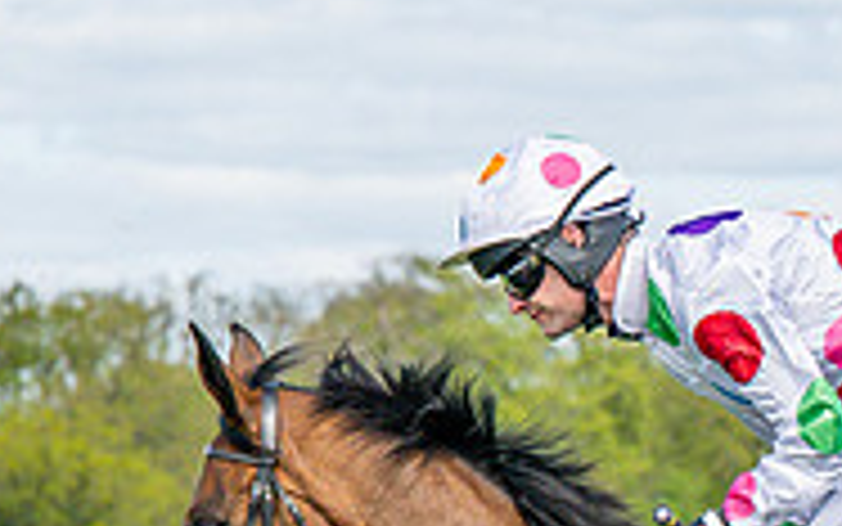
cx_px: 382
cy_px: 1055
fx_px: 11156
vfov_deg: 2.7
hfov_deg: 4.3
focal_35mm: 486
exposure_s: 1/3200
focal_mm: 75
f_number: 4
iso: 400
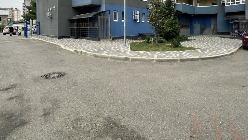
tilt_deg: +0.3
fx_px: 138
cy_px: 27
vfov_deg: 50.3
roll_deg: +1.2
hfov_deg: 83.6
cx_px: 136
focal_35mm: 21
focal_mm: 2.22
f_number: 2.2
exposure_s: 1/388
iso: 40
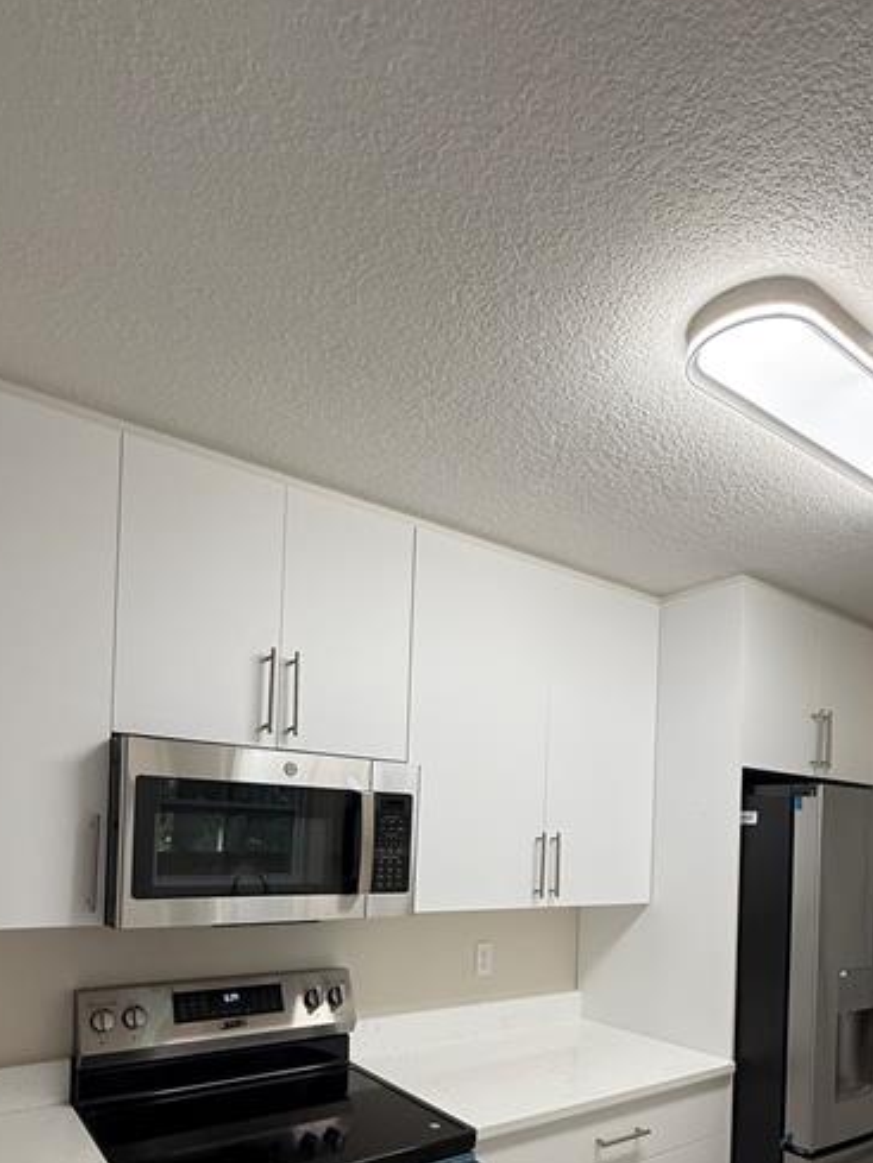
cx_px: 383
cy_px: 837
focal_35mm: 22
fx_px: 739
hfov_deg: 60.9
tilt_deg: +0.8
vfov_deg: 72.3
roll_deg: -2.0
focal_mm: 2.22
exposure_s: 1/101
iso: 160
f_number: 2.2
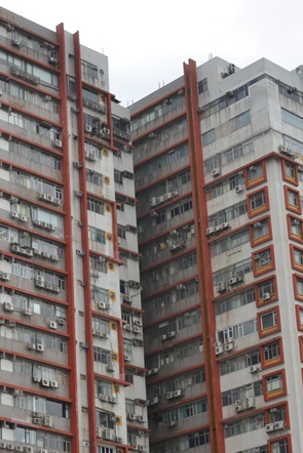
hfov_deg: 13.9
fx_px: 1224
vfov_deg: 20.9
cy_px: 335
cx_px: 1
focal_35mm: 97
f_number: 7.1
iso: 200
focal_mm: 28
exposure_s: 1/200
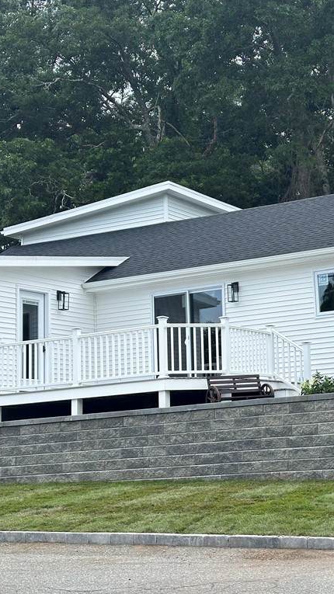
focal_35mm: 70
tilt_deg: +8.7
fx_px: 1103
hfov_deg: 16.8
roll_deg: +2.1
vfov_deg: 30.2
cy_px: 297
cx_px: 341
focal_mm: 6.86
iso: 64
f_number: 1.78
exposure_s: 1/1199
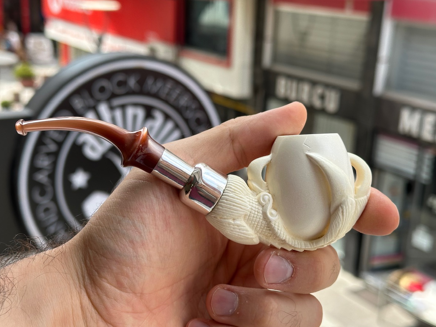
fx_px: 655
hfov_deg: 36.8
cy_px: 176
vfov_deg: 28.0
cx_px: 201
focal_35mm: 52
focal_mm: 6.86
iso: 64
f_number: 1.78
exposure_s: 1/816
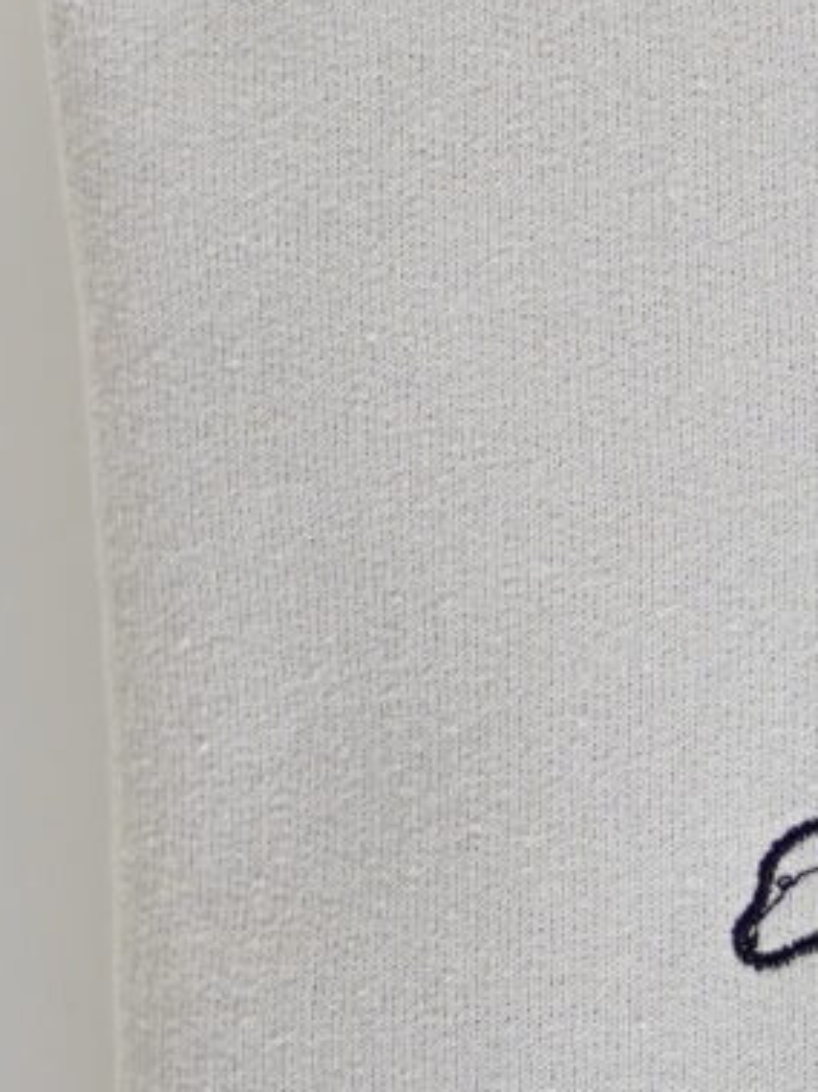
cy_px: 196
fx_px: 10246
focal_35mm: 325
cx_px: 1741
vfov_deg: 6.1
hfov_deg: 4.5
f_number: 1.4
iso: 800
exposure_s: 1/640
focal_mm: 50
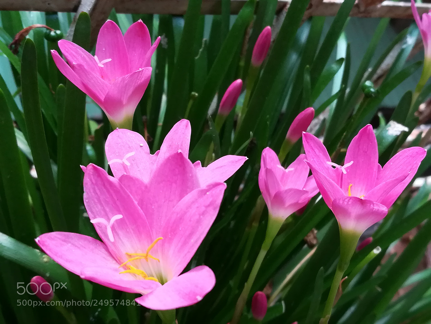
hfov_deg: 38.9
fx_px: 610
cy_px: 162
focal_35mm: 49
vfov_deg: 29.7
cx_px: 216
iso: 125
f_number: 2.2
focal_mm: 3.83
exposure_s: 1/30
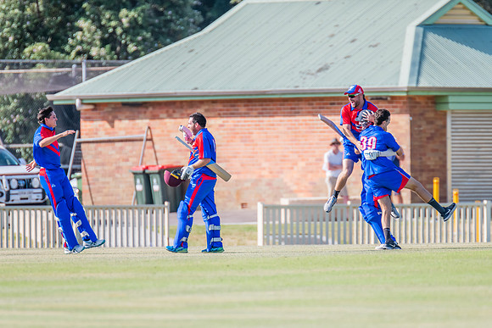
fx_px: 9213
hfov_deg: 3.1
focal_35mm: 674
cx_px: 249
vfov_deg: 2.0
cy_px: 174
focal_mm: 600
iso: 640
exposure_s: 1/2000
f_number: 6.3
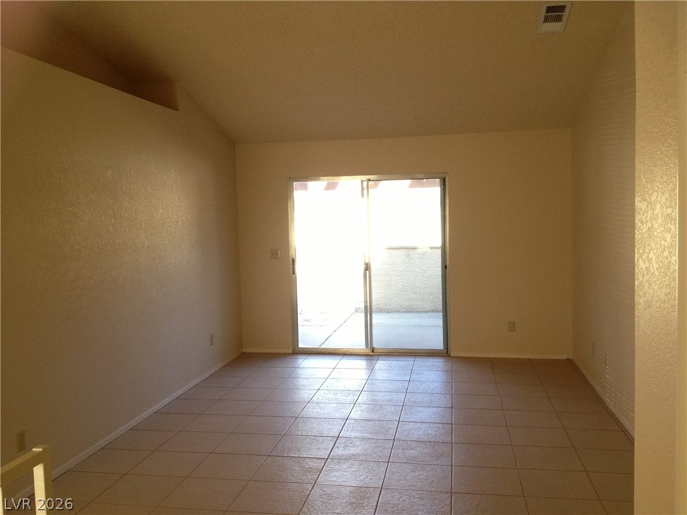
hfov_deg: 52.6
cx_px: 344
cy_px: 258
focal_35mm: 35
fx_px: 695
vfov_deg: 40.7
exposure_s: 1/120
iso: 160
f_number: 2.4
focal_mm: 4.28
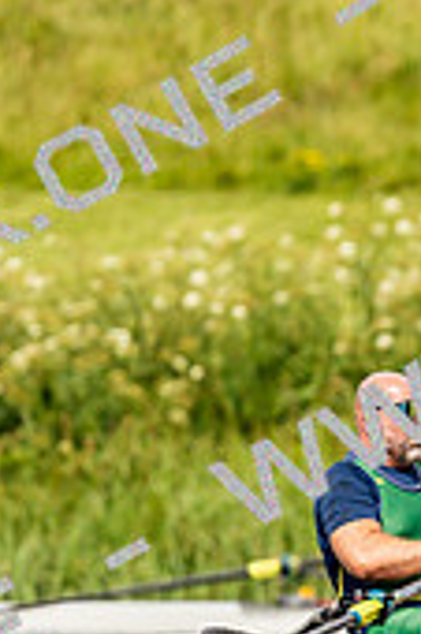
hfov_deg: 0.7
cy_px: 535
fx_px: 35943
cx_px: 671
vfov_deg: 1.0
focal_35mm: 2045
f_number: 6.3
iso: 320
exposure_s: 1/2000
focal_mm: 600
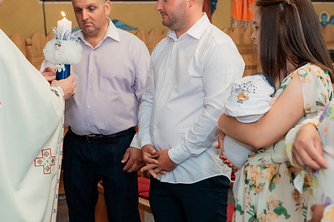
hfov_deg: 27.5
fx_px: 677
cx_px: 100
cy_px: 78
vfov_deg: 18.6
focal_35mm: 73
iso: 2000
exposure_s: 1/250
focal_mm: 46
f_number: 3.5
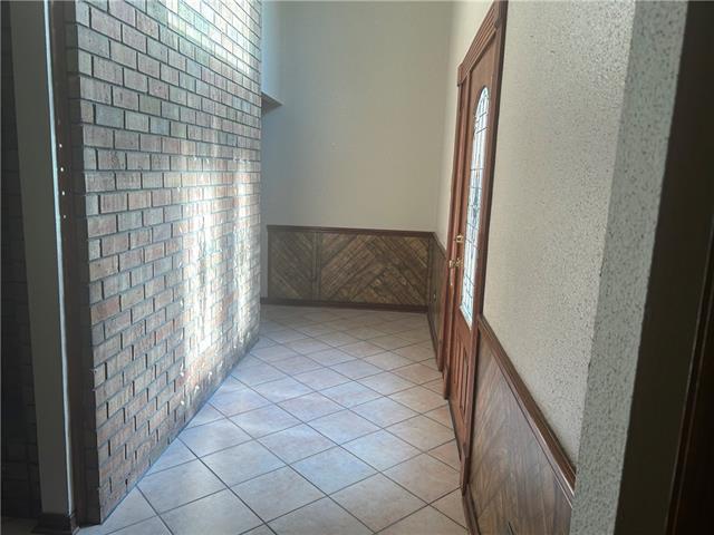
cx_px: 357
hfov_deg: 67.3
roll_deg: -2.0
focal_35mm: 26
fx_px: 536
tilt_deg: -9.7
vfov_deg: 53.1
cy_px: 268
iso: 64
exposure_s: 1/120
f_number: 1.5
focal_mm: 5.7
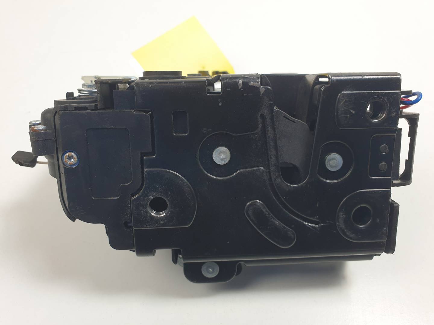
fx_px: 326
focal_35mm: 26
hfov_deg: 67.3
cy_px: 162
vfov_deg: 53.1
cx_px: 217
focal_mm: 4.3
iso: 50
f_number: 2.4
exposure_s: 1/112
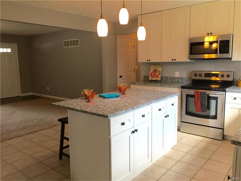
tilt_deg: -8.3
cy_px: 90
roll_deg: -0.1
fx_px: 202
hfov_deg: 61.7
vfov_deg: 48.2
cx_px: 120
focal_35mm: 29
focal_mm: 4.15
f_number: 2.2
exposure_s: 1/30
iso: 32
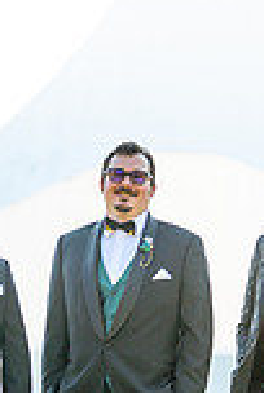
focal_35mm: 301
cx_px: 150
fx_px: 3296
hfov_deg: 4.6
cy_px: 137
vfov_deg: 6.8
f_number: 2.8
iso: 400
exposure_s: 1/1600
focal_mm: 102
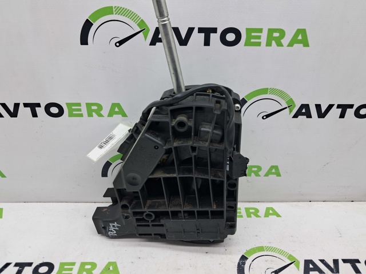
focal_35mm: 27
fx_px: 285
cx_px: 183
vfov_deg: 51.3
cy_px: 137
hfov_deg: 65.4
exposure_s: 1/50
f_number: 1.8
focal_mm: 4
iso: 50
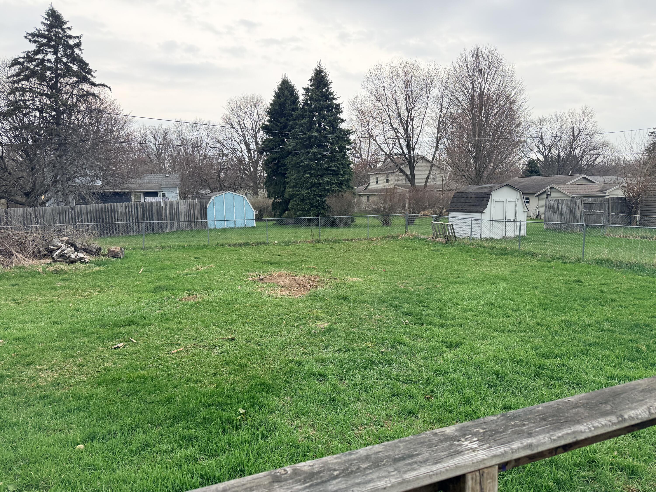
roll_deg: -0.9
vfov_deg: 56.8
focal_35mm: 24
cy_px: 246
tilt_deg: -5.3
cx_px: 328
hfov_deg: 71.6
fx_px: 455
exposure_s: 1/765
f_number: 1.78
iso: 100
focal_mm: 6.76
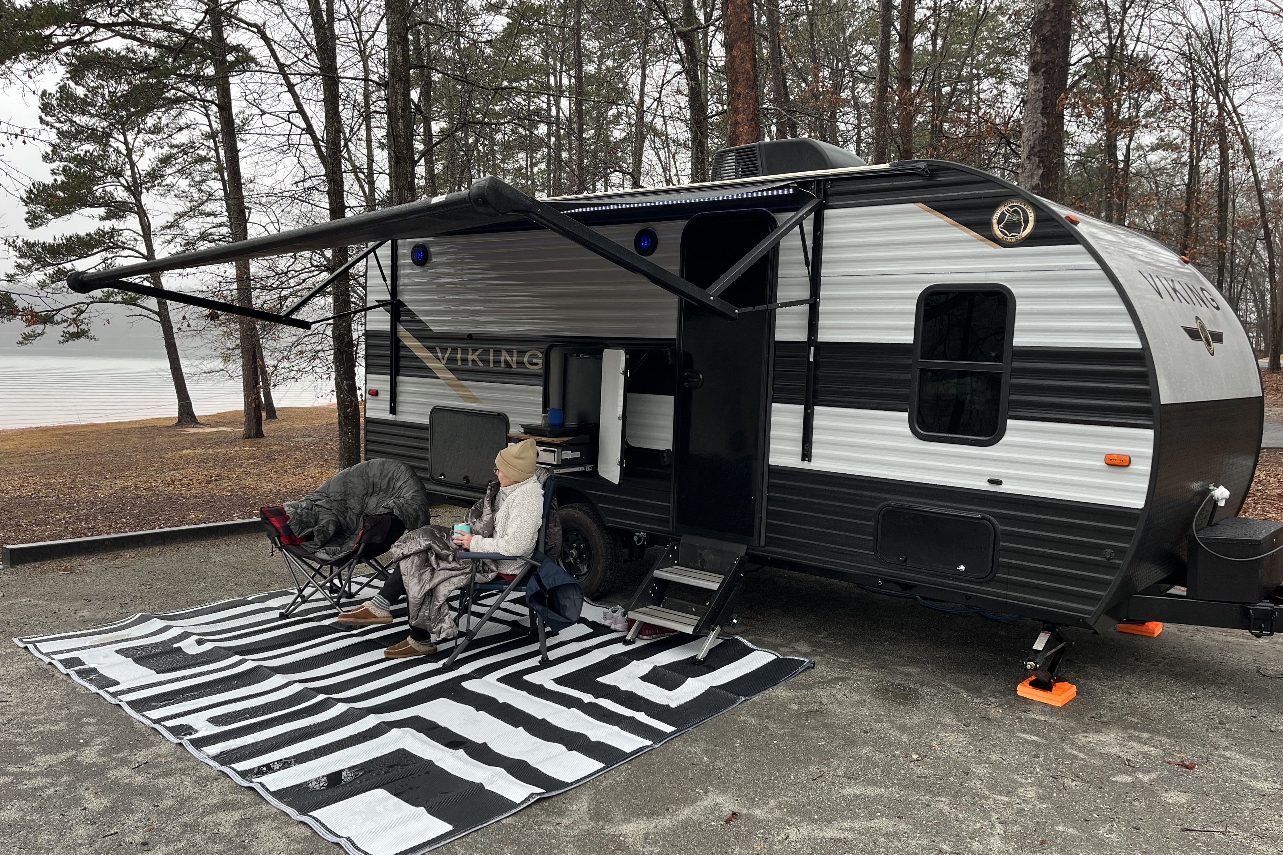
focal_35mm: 28
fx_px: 998
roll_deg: -1.5
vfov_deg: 46.4
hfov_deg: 65.5
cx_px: 636
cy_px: 441
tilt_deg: -5.9
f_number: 1.6
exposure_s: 1/121
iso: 80
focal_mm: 5.1
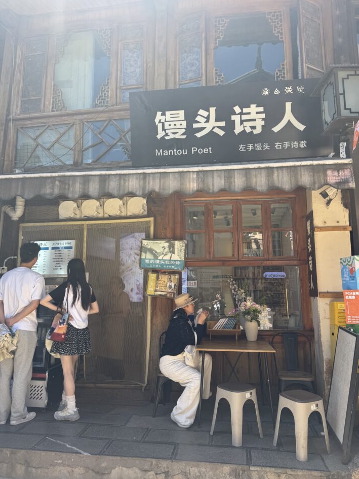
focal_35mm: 26
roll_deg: +0.4
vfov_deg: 67.3
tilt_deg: +10.2
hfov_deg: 53.1
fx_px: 359
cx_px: 181
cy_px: 230
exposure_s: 1/756
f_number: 1.78
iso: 80
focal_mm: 6.76
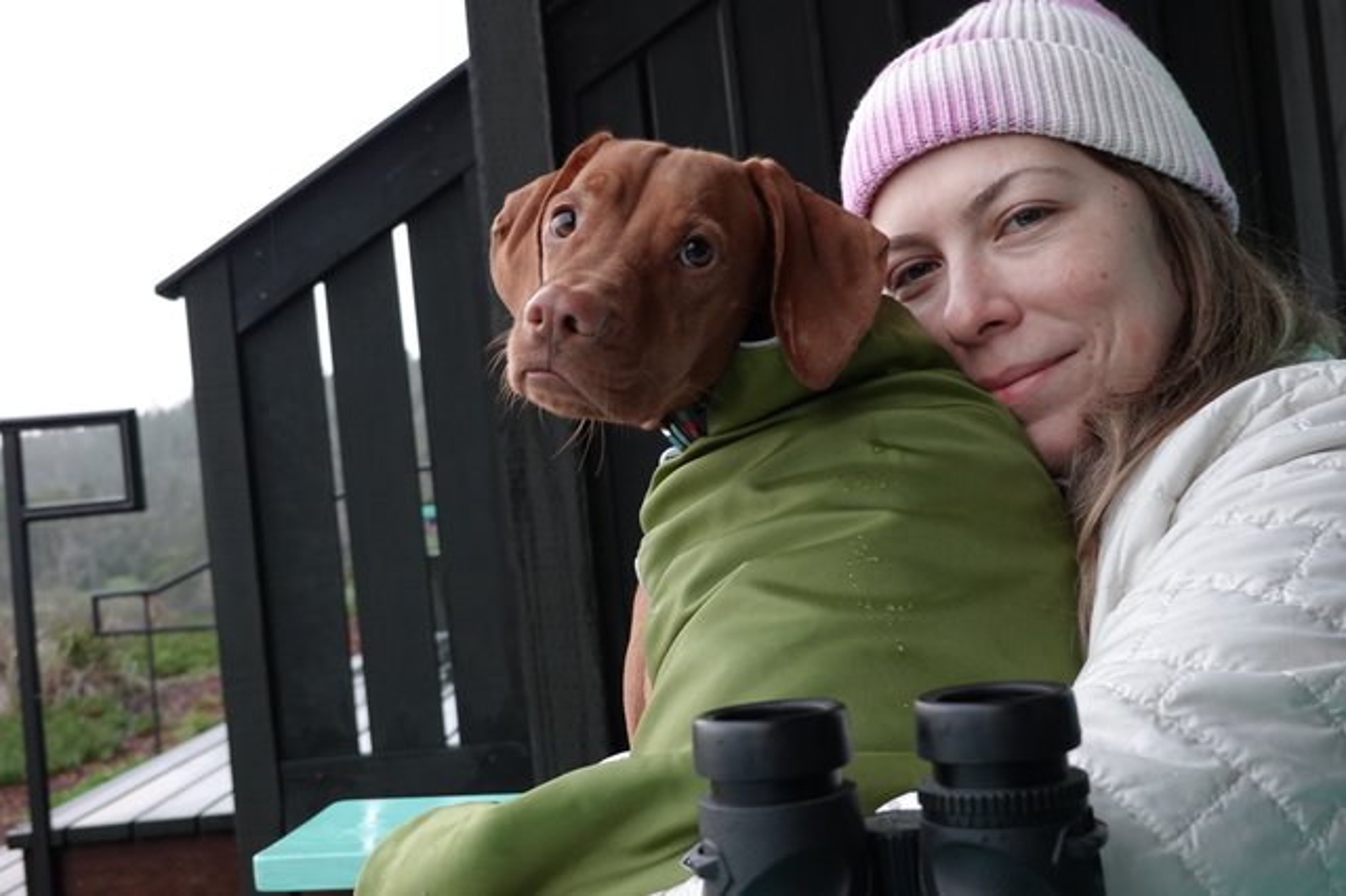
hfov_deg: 46.4
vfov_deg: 31.9
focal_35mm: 42
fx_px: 1569
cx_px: 673
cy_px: 448
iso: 640
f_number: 4
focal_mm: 15.59
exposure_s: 1/50
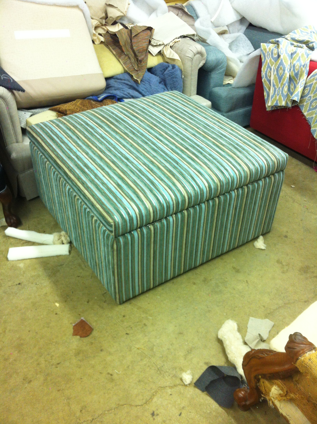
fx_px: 428
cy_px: 212
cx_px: 158
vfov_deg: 52.7
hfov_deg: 40.6
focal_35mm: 35
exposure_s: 1/15
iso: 125
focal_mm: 3.85
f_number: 2.8
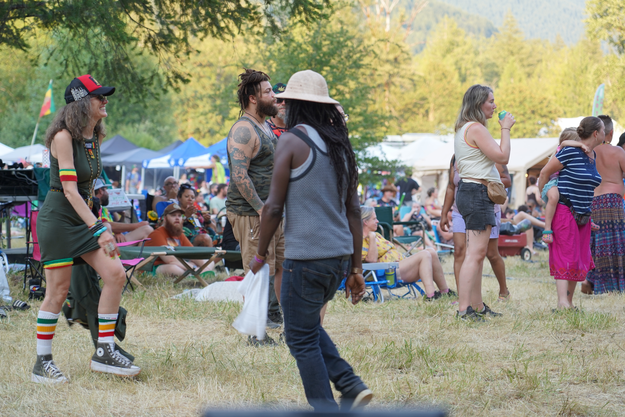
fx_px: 1823
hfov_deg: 19.5
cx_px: 312
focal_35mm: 105
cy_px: 208
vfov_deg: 13.0
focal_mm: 105
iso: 320
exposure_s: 1/160
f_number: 4
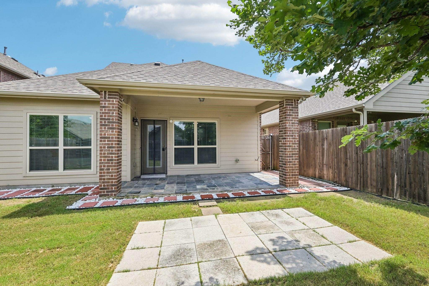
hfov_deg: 96.7
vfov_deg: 73.7
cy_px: 143
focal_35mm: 16
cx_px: 214
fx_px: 191
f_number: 8
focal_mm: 16
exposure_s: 1/640
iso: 400
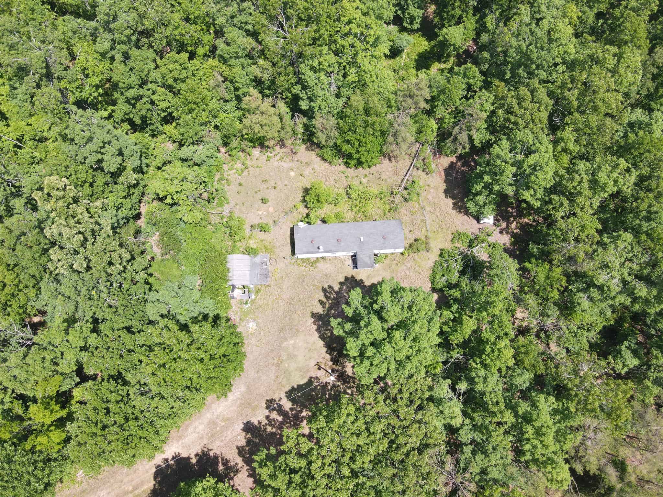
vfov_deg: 56.8
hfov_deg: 71.6
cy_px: 248
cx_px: 332
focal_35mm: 24
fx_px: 460
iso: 100
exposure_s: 1/20
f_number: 2.8
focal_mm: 4.5
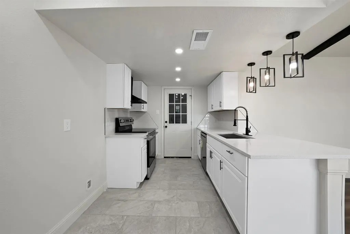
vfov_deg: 90.1
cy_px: 117
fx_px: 117
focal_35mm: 12
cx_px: 175
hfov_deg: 112.6
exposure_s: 1/30
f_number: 9
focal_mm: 12
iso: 640
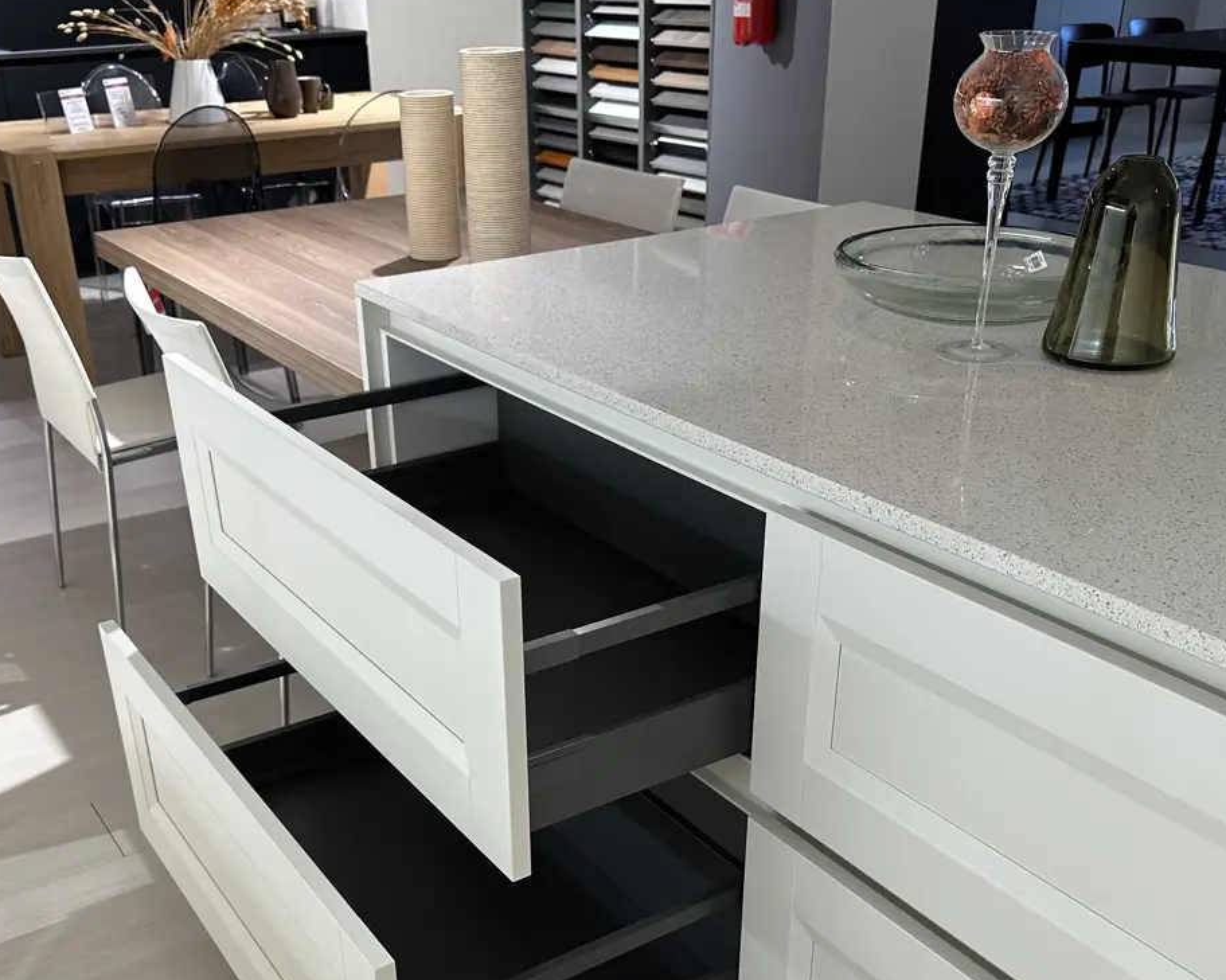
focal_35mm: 37
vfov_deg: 39.3
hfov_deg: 49.0
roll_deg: +1.7
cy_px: 710
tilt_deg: -29.1
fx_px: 1342
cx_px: 531
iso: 125
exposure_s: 1/100
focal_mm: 6.86
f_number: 1.78
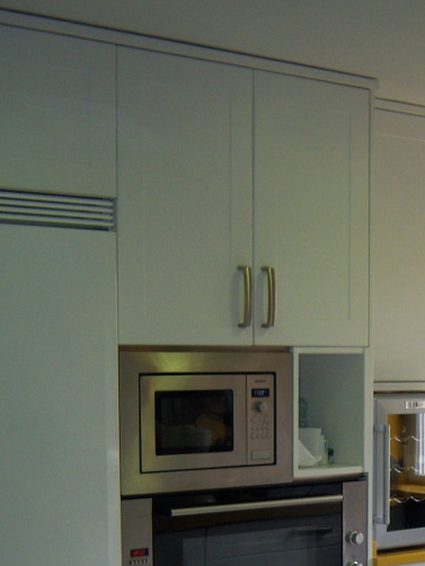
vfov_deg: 22.2
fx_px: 1407
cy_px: 504
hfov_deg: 16.7
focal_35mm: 86
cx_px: 461
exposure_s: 1/60
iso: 80
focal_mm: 7.5
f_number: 2.8
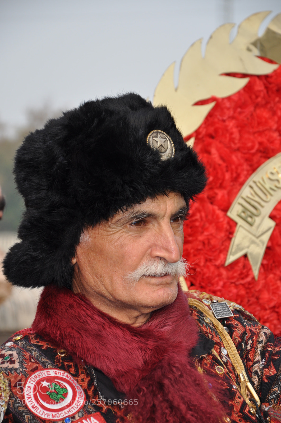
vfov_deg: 13.1
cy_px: 212
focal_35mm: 158
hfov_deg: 8.7
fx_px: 1848
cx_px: 140
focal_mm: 105
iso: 220
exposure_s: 1/200
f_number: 5.6
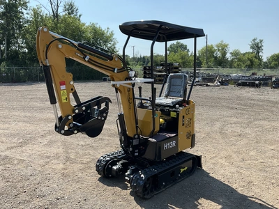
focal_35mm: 29
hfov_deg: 61.7
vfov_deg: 48.2
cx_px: 140
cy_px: 104
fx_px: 234
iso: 25
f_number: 1.8
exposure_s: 1/1168
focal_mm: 3
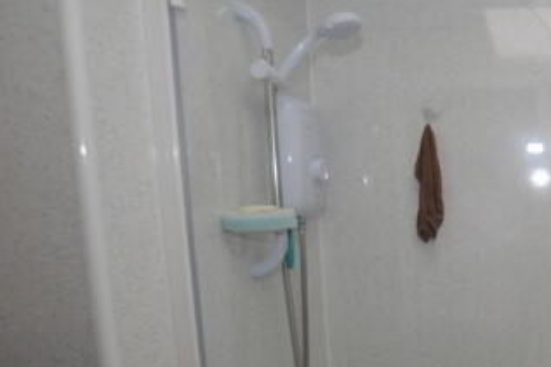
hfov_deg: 48.9
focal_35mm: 31
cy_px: 280
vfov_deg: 40.9
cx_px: 556
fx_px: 474
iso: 400
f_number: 4
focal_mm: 10
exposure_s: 1/60
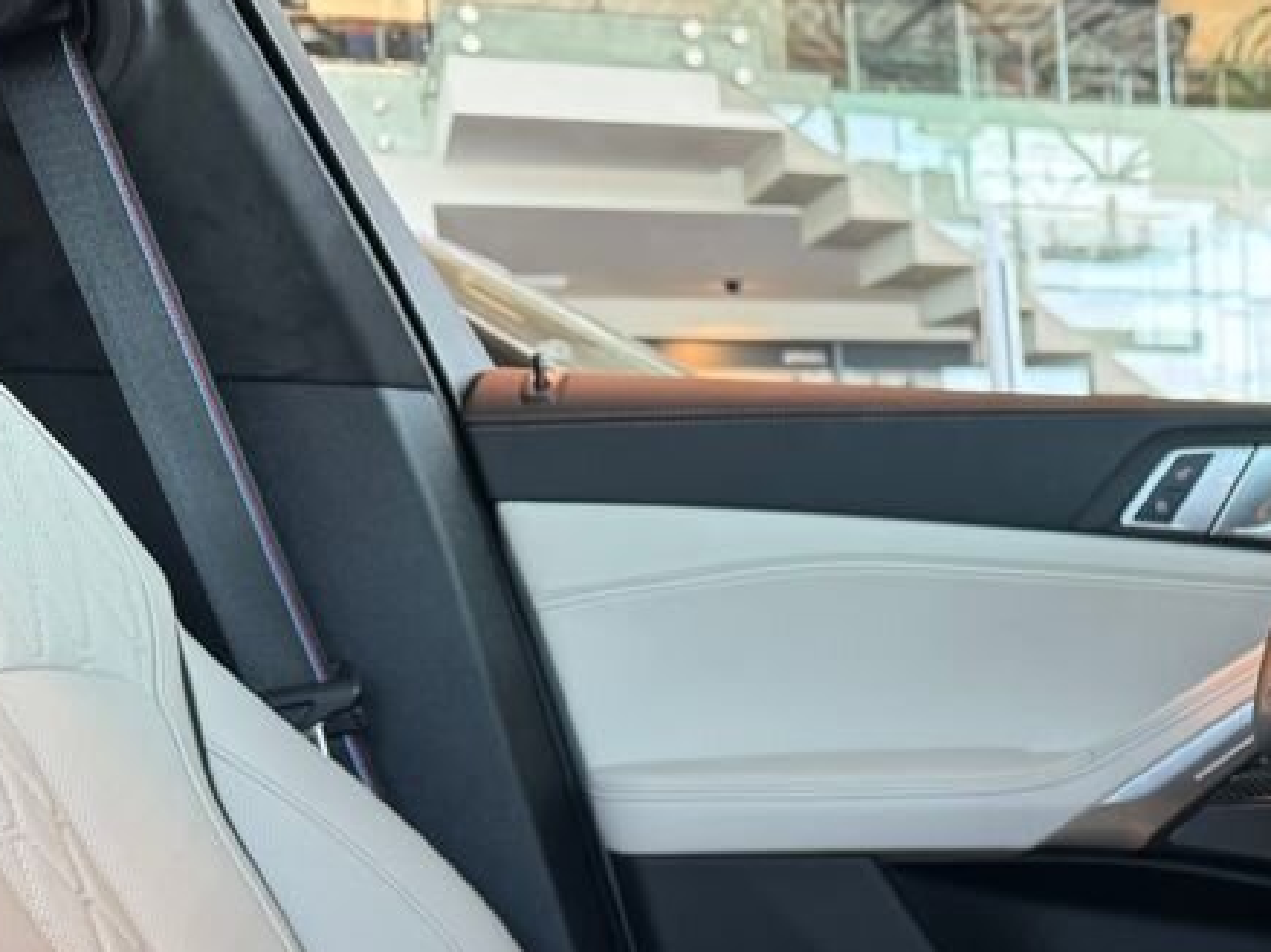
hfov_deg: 31.5
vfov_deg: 24.0
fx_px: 2056
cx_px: 1300
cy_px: 1100
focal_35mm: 56
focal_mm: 6.76
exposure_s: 1/61
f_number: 1.78
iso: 200
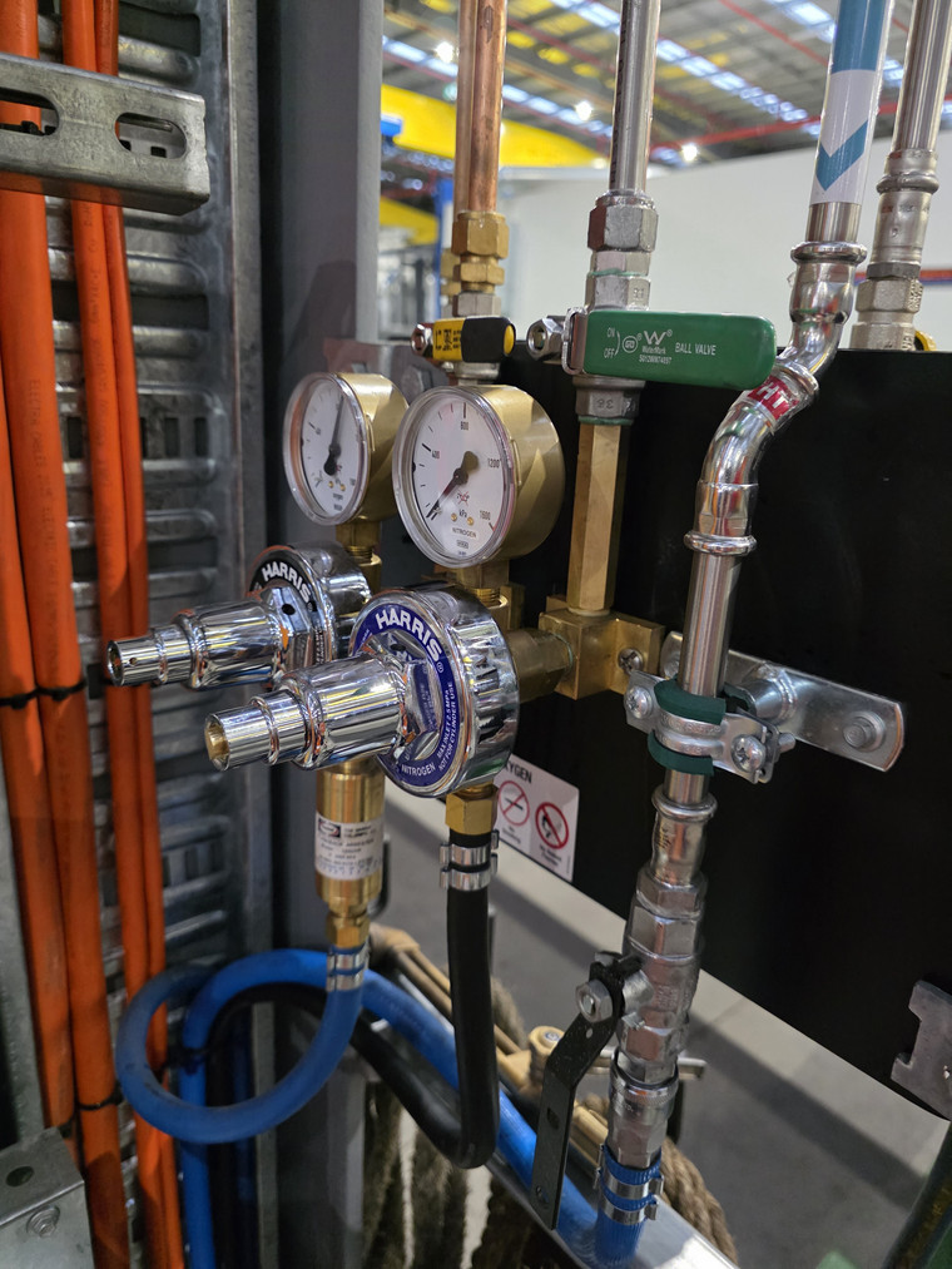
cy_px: 634
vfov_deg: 73.9
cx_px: 476
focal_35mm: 23
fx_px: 843
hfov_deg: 58.9
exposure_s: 1/100
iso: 1600
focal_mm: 6.3
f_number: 1.7
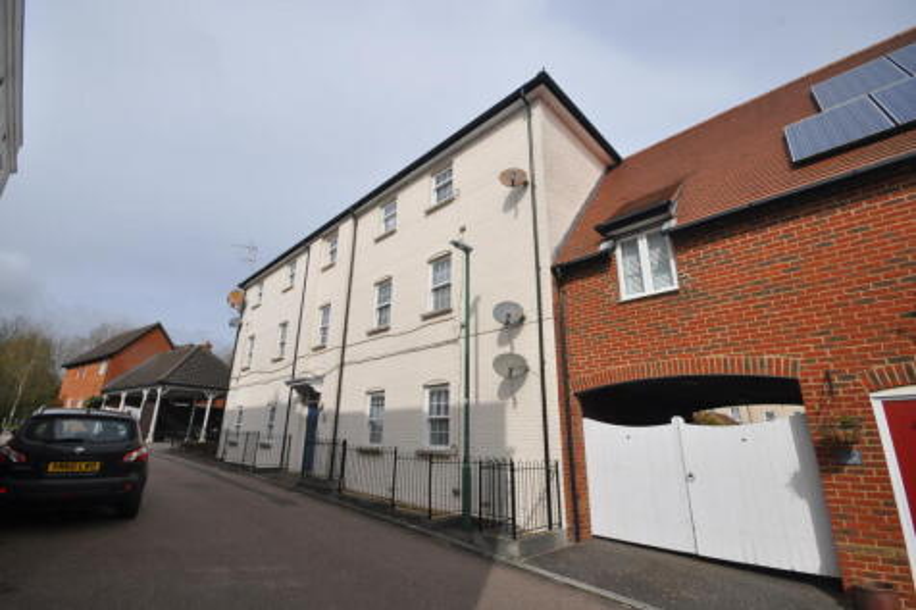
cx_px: 458
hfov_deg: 100.4
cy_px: 305
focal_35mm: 15
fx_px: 382
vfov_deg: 77.3
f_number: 10
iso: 200
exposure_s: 1/400
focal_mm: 10
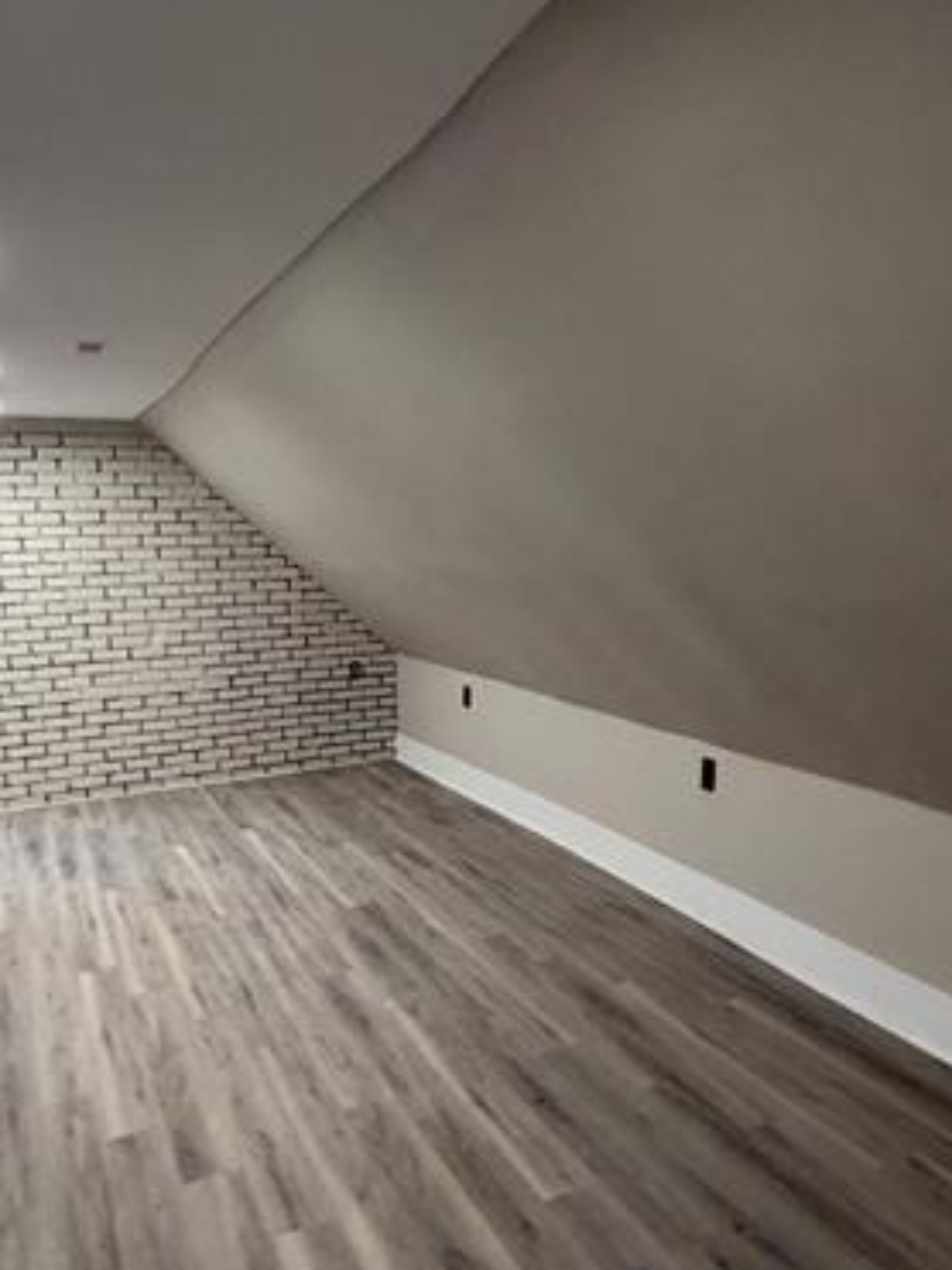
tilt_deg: -9.2
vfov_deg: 61.6
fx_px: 1064
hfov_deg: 48.1
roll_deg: +1.9
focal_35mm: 29
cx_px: 544
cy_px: 664
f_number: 2.2
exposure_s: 1/60
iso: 250
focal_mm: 2.22
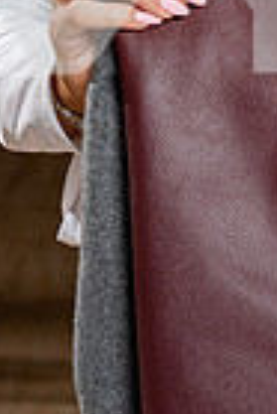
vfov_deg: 11.1
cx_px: 360
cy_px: -226
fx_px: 2049
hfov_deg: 7.6
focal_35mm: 178
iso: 100
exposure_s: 1/250
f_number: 8
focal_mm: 55
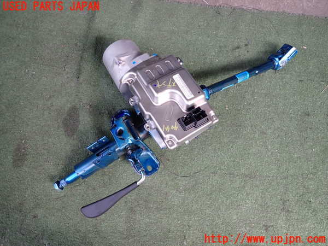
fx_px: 237
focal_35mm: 25
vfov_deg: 54.9
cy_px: 123
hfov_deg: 69.4
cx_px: 164
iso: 100
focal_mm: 4.5
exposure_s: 1/200
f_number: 2
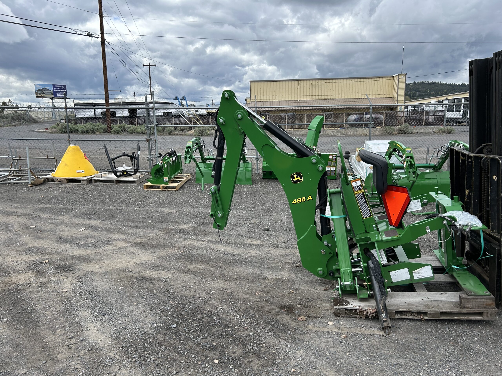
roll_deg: +0.7
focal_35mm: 26
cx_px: 251
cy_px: 188
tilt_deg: -9.6
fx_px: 377
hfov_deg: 67.3
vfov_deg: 53.1
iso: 50
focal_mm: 5.7
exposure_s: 1/2762
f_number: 1.5
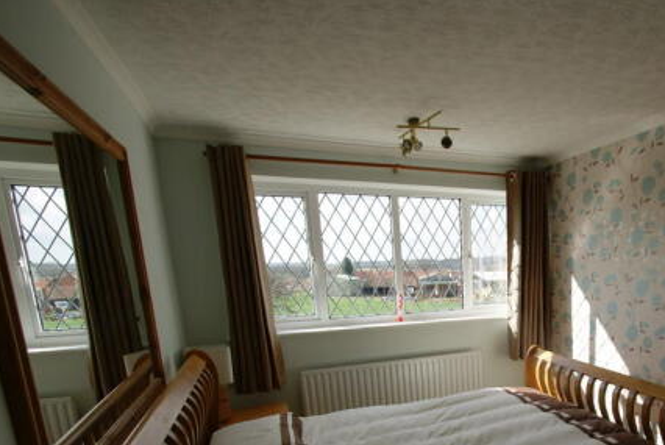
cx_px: 478
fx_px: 425
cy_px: 288
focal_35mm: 23
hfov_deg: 72.1
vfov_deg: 54.4
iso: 100
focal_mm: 10
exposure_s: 1/60
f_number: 8
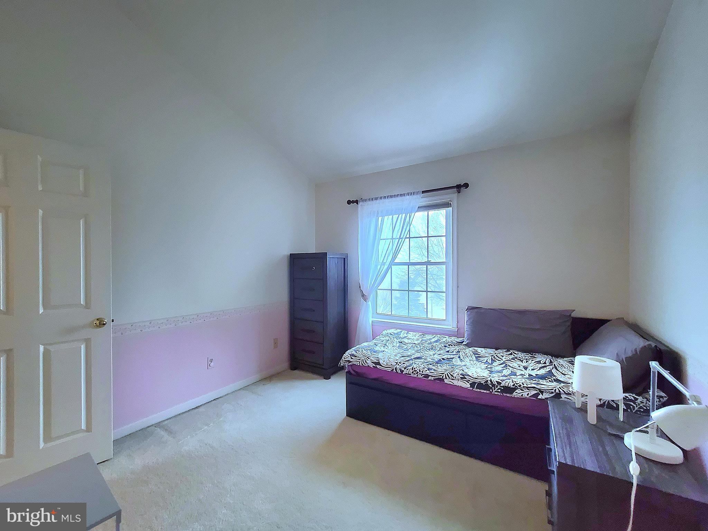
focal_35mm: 13
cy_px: 266
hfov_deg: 106.2
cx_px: 354
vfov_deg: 89.9
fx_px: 266
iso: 400
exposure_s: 1/30
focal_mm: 2.2
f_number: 2.2
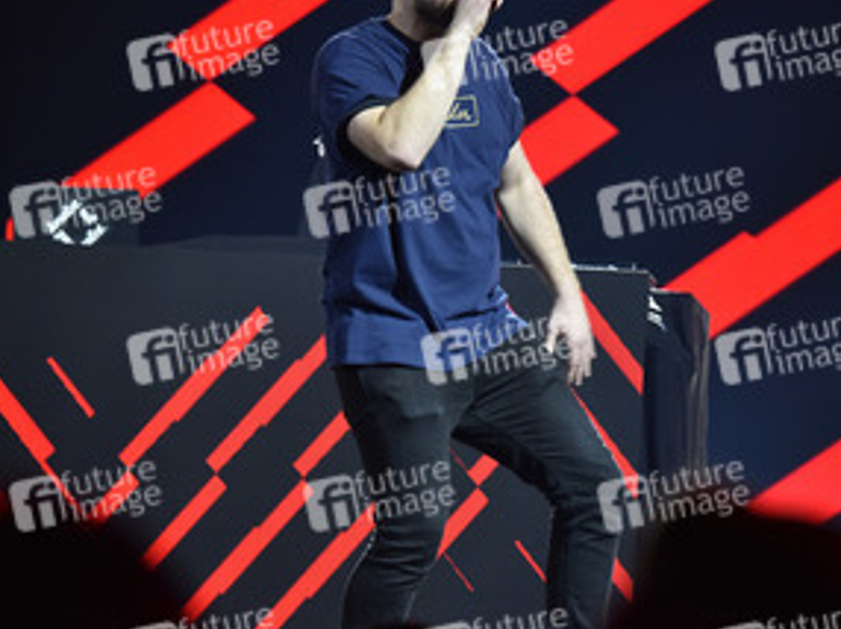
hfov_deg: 7.3
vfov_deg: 5.4
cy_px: 276
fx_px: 6627
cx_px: 419
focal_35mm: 273
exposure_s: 1/160
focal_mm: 180
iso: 2000
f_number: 6.3
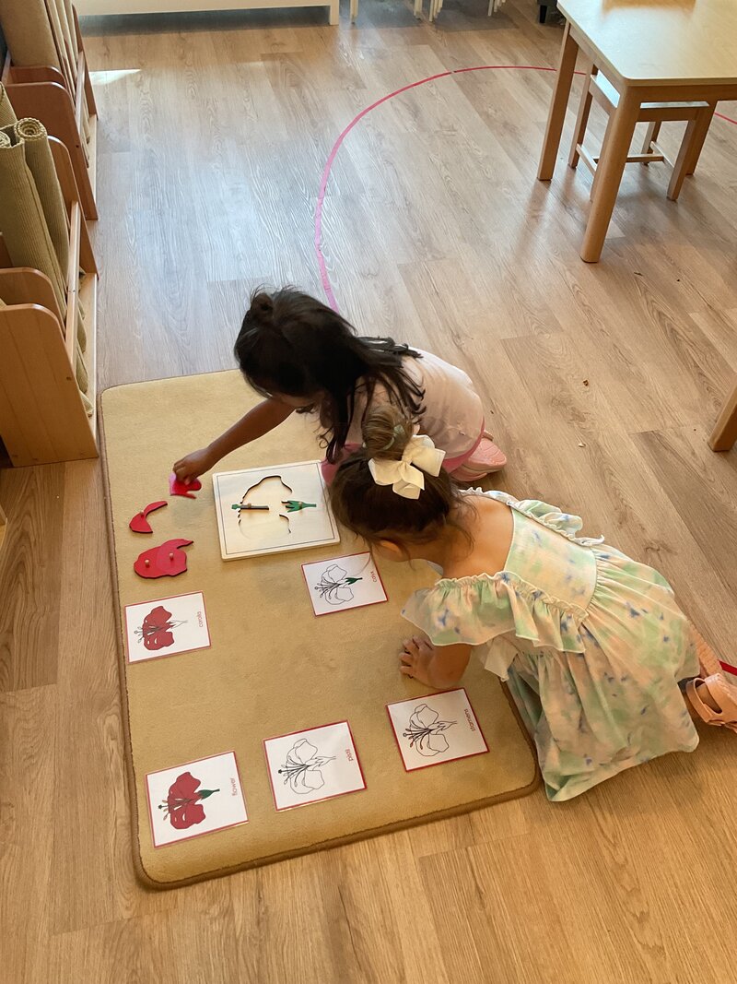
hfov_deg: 48.2
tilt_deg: -47.6
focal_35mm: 29
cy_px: 492
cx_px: 368
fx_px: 823
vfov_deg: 61.7
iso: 80
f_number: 1.8
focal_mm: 3
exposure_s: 1/60
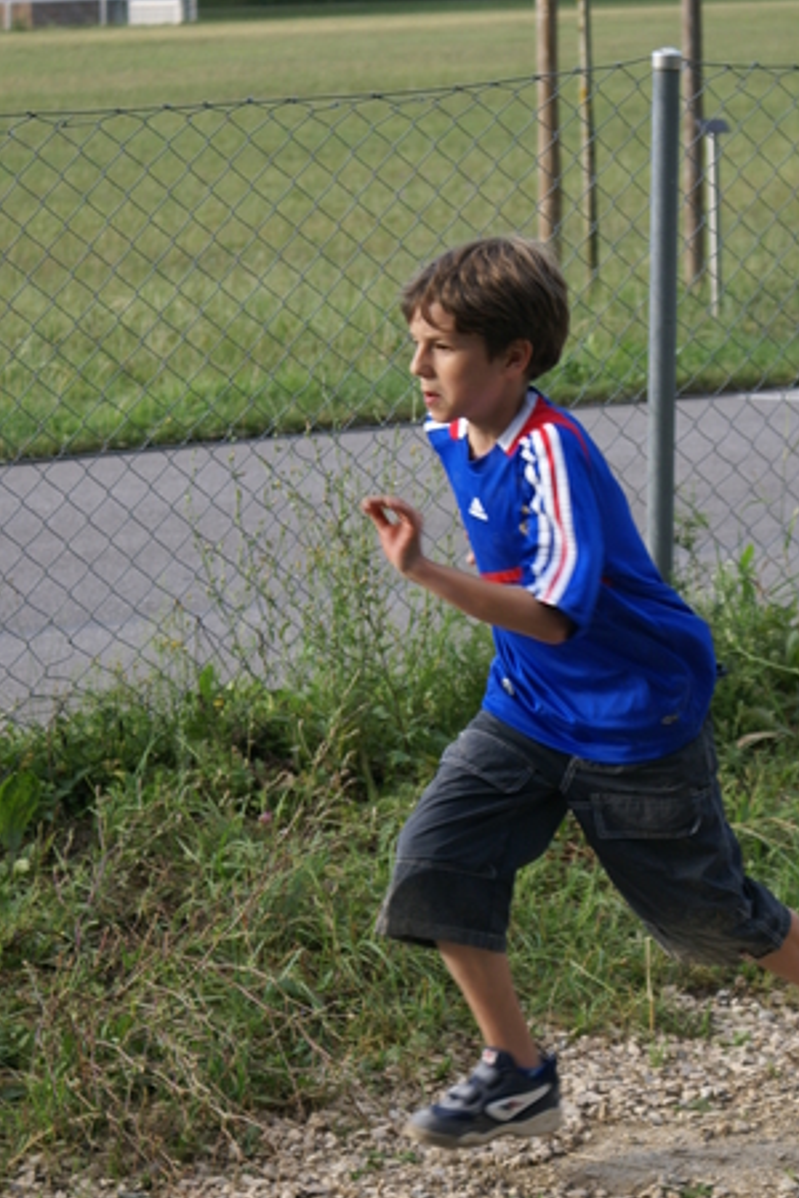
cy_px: 524
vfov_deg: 16.3
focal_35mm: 126
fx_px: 4194
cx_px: 455
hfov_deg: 10.9
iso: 200
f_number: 5.6
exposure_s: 1/250
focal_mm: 70
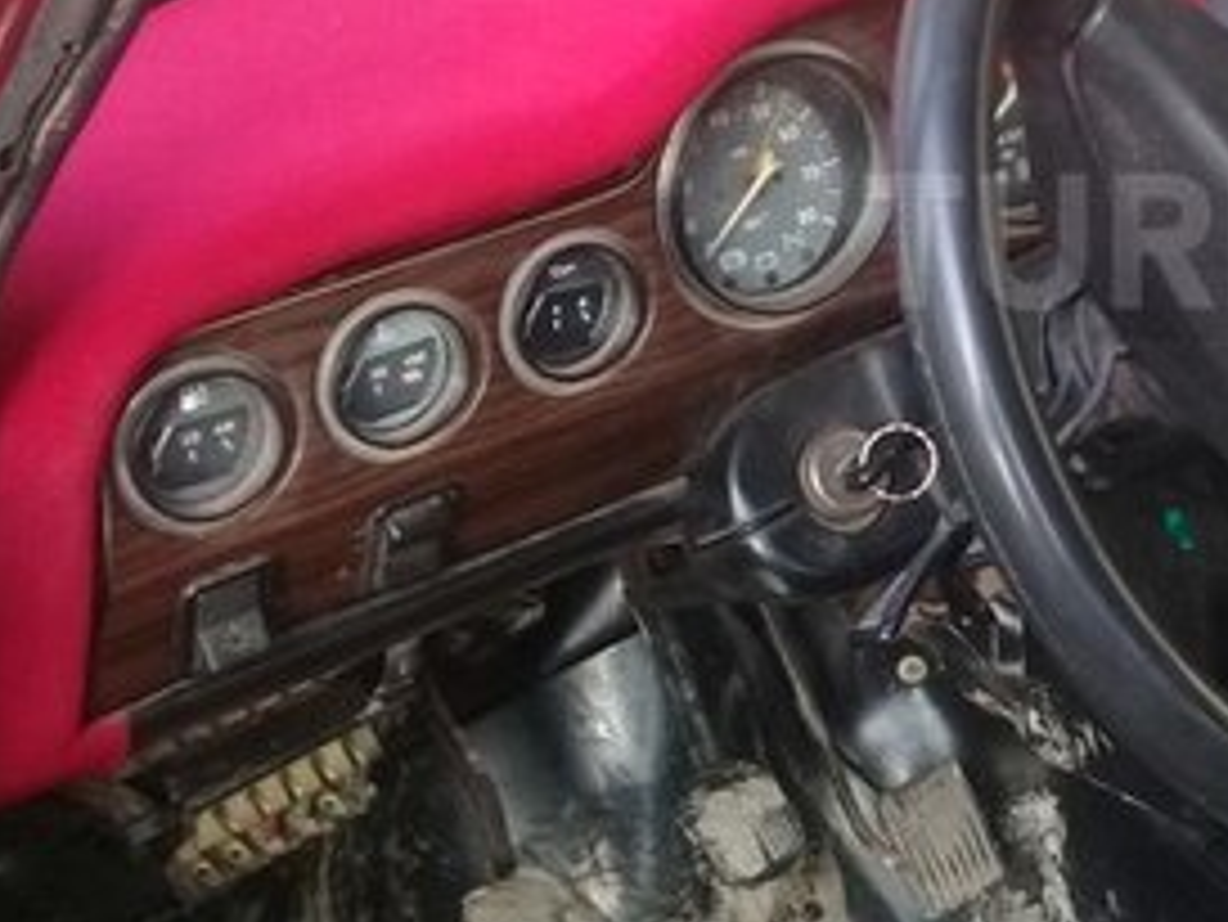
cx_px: 1322
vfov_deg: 19.5
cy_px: 241
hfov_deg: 24.4
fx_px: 2662
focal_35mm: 75
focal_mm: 3.3
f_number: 2.2
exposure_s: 1/33
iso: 80
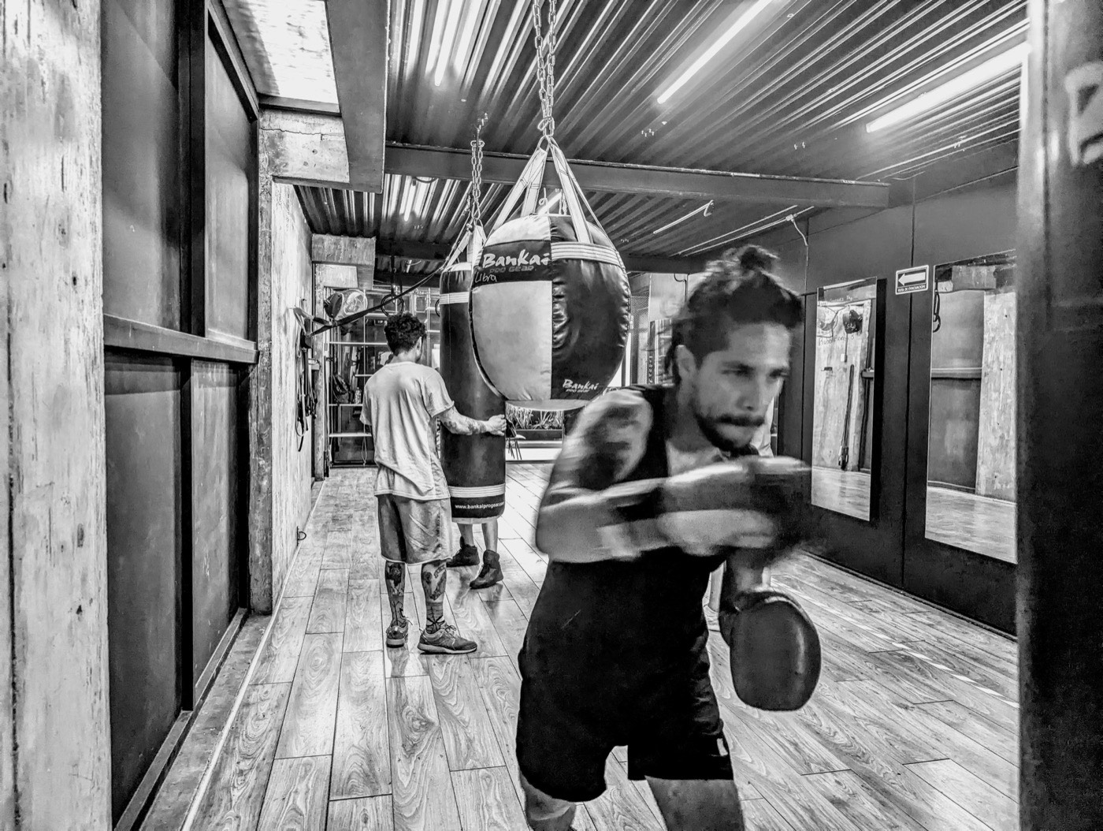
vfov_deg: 56.9
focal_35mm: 24
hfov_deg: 71.5
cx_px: 552
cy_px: 416
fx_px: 766
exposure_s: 1/120
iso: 589
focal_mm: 6.9
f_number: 1.68
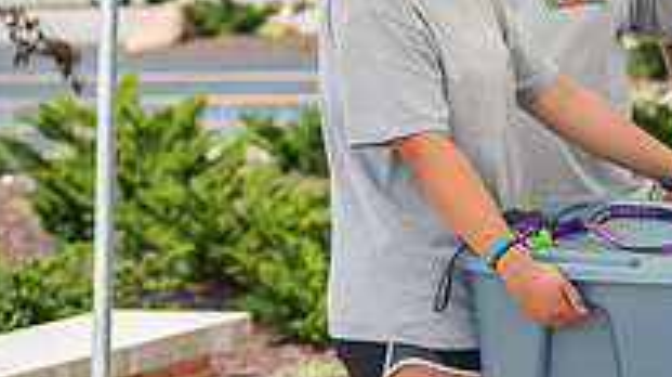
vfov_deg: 5.9
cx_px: 877
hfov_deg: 10.2
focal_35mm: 206
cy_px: 80
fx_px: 3667
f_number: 3.5
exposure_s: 1/400
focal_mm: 70
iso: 64
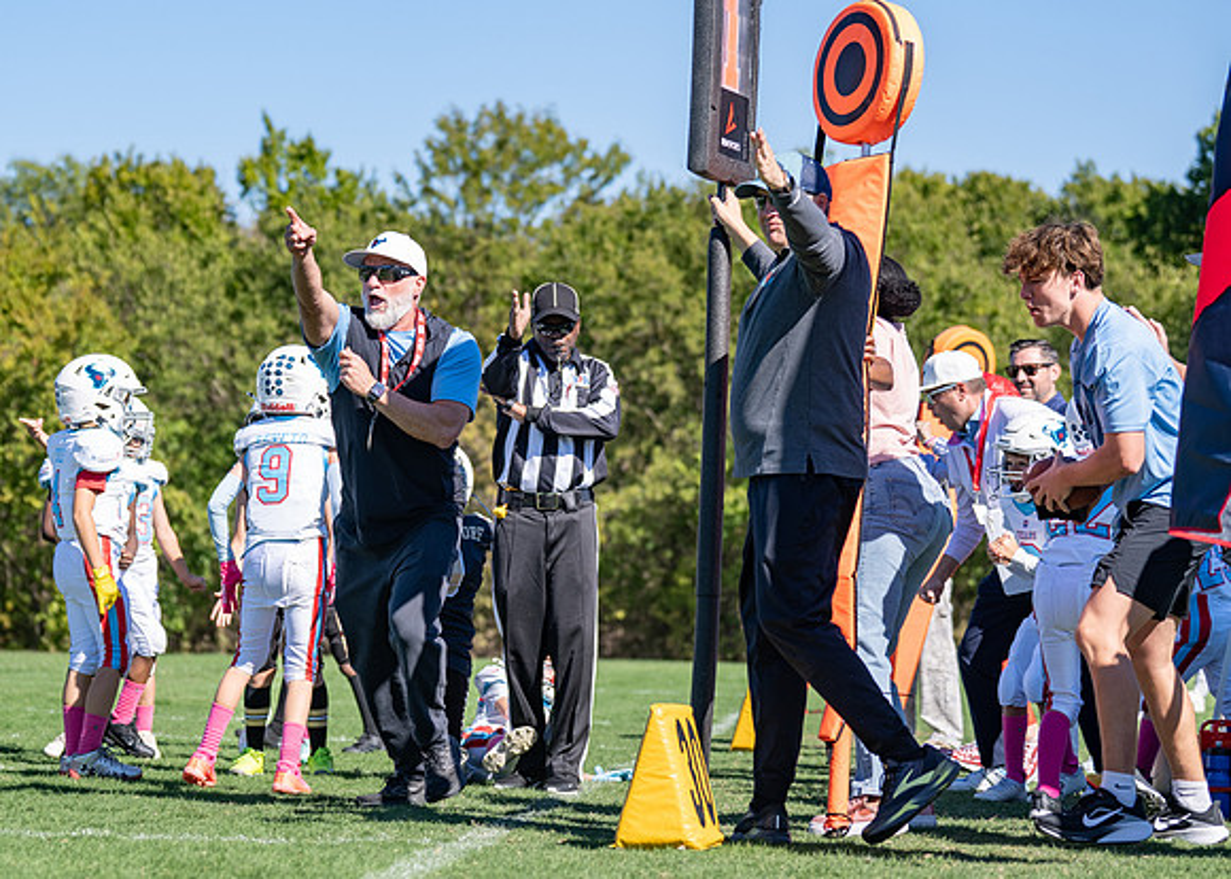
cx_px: 419
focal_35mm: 108
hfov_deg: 18.5
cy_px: 342
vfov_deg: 13.3
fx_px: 3776
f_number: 2.8
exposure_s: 1/1600
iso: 100
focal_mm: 70
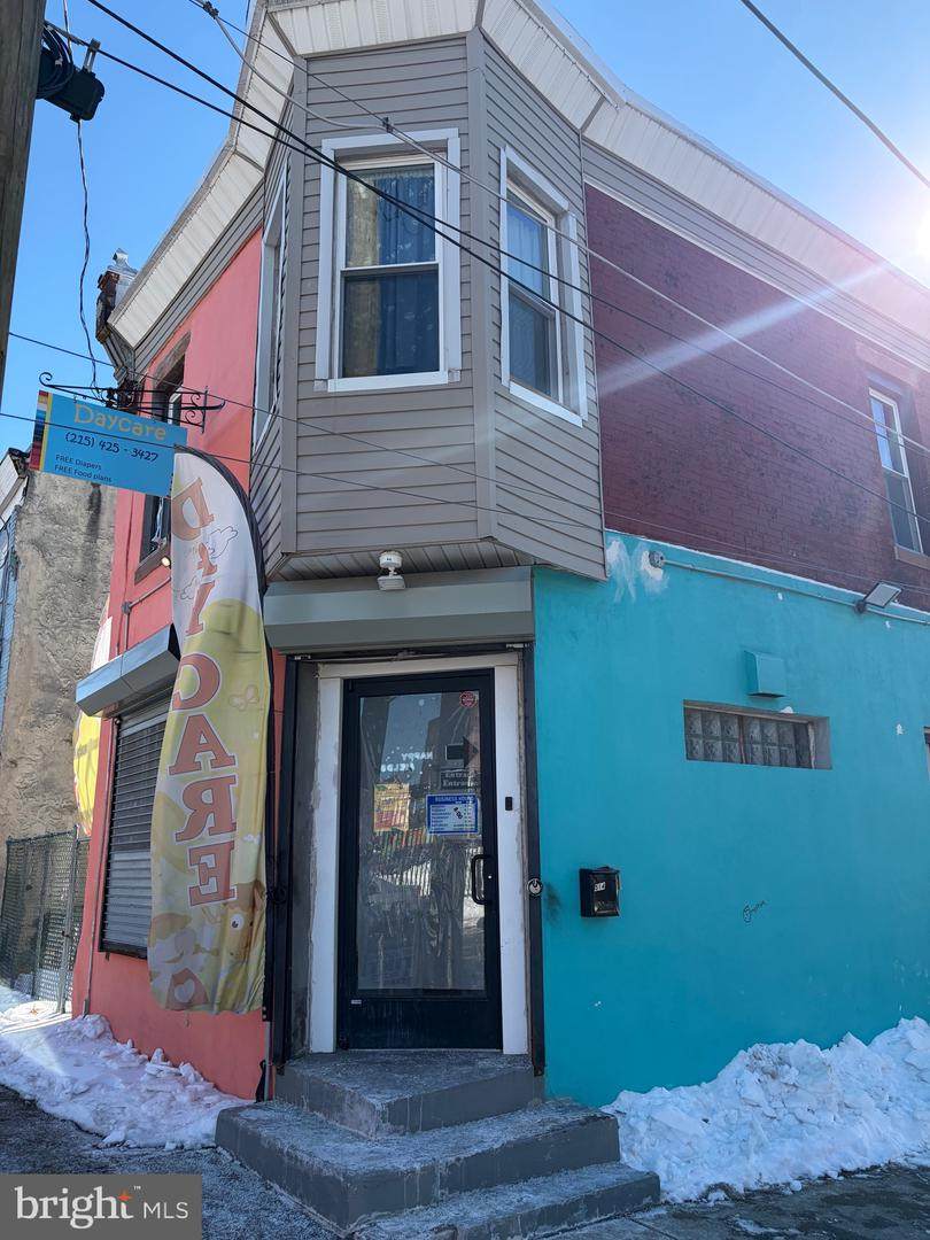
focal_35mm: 26
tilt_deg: +16.0
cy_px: 620
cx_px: 465
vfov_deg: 67.3
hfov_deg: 53.1
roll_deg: +2.4
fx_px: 931
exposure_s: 1/1901
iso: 64
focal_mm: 5.96
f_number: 1.6
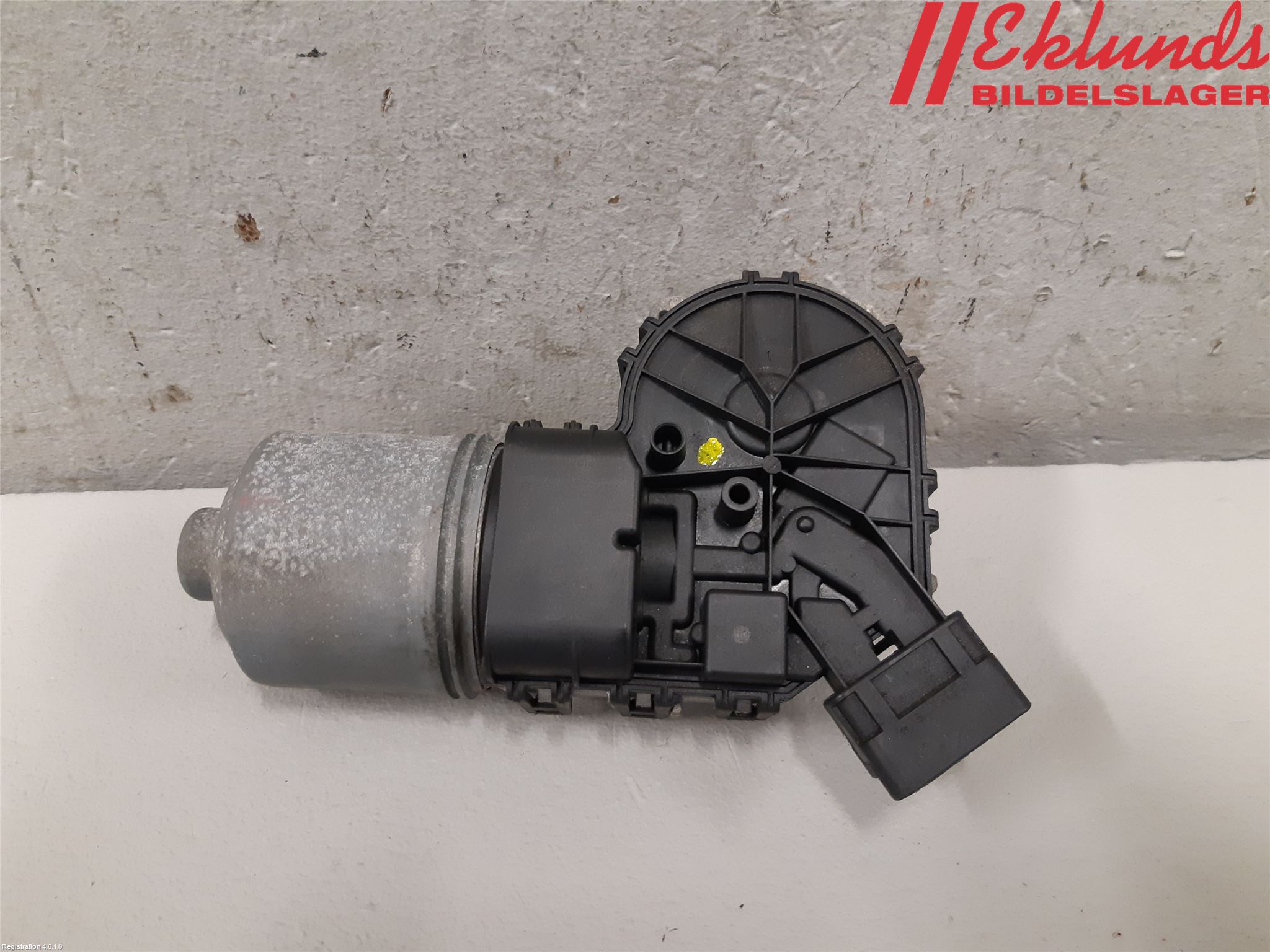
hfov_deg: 67.3
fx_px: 954
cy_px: 476
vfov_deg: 53.1
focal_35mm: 26
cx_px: 635
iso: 250
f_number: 1.7
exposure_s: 1/50
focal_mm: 3.93
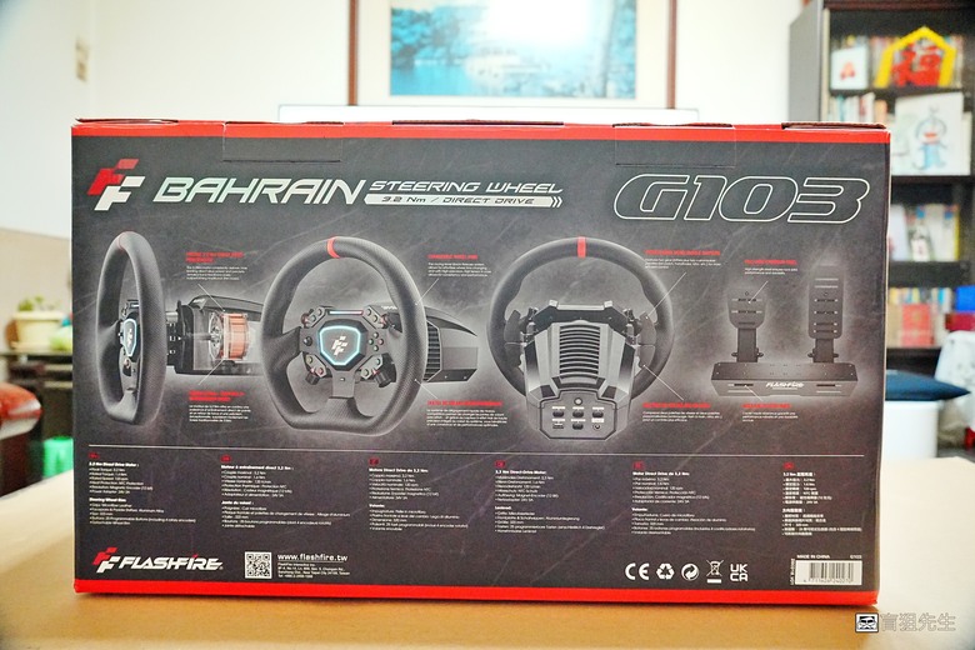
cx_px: 488
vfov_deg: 47.9
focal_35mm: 27
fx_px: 731
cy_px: 325
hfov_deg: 67.4
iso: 6400
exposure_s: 1/30
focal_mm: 18
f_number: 4
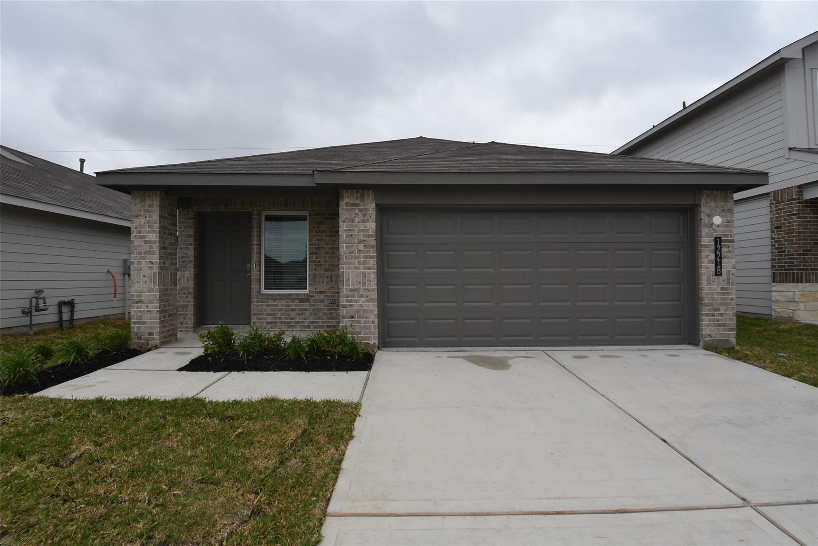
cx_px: 409
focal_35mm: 15
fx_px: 341
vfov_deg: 77.4
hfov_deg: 100.4
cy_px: 273
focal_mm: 10
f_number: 8
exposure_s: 1/500
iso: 400
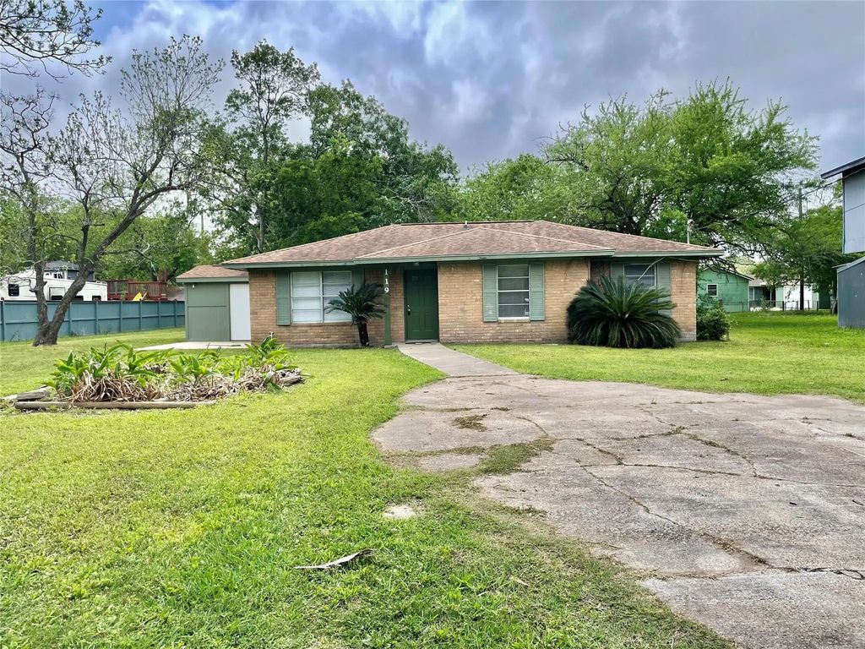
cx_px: 432
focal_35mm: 26
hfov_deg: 67.3
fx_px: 650
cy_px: 324
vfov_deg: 53.1
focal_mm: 4.2
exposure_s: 1/3125
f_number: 1.6
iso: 32
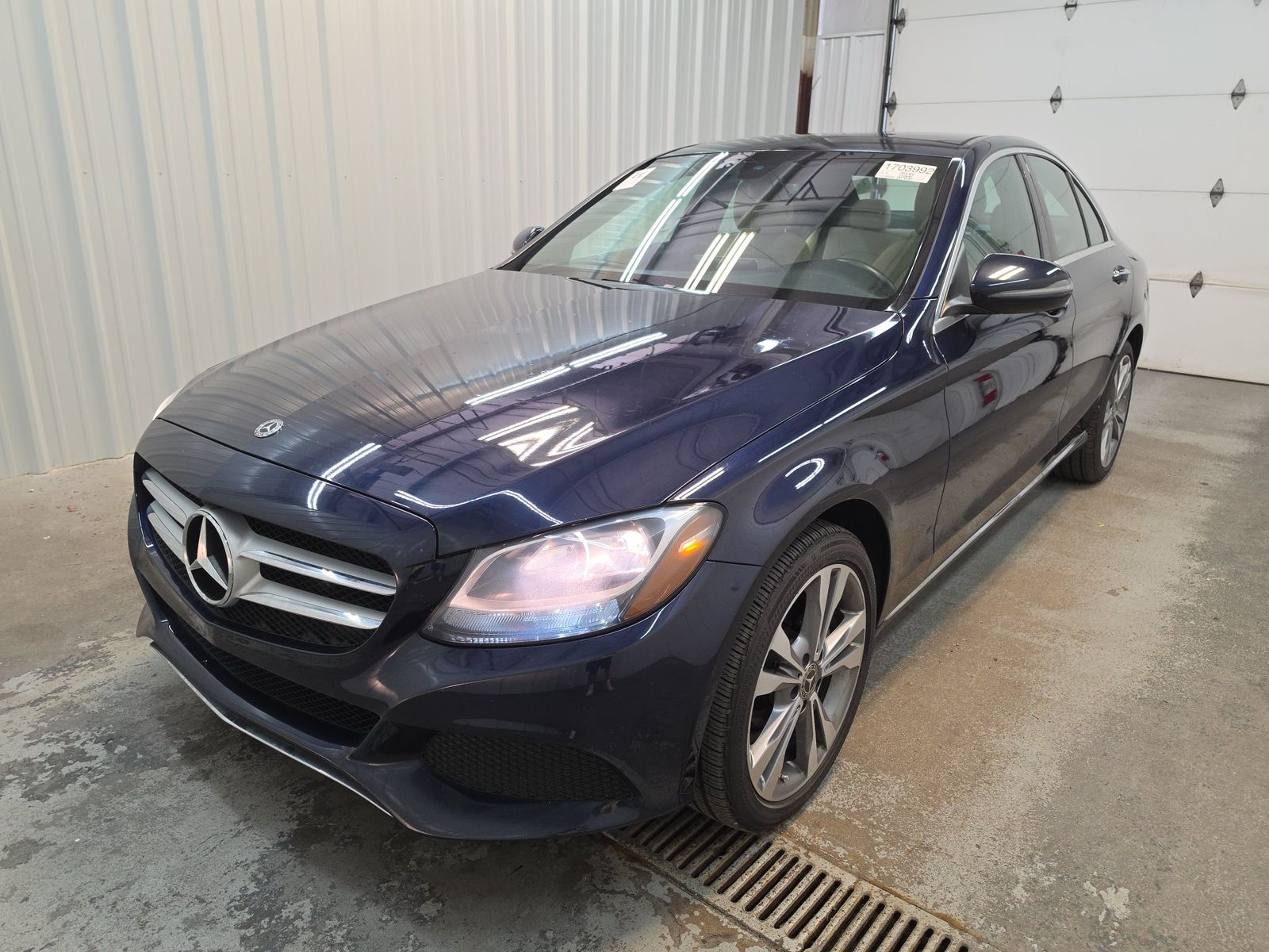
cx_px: 634
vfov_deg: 58.9
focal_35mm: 23
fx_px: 843
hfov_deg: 73.9
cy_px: 476
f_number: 1.4
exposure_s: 1/119
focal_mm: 6.5
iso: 61
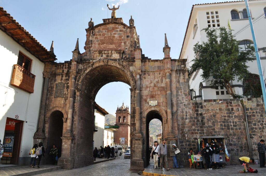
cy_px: 88
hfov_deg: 67.4
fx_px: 199
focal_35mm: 27
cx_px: 133
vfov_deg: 47.8
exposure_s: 1/250
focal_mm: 18
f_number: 8
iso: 200
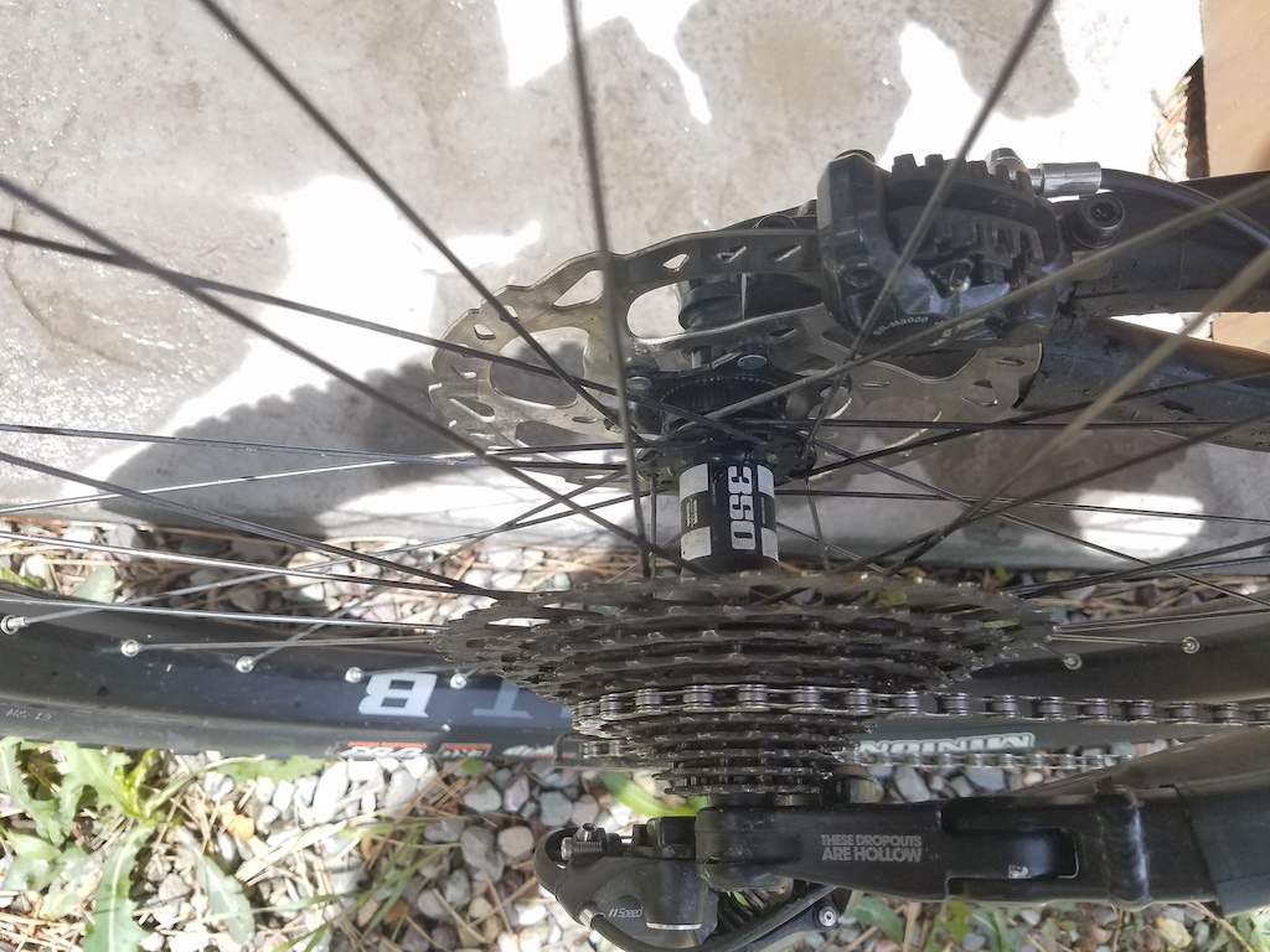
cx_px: 635
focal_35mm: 26
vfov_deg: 53.1
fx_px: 954
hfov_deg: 67.3
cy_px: 476
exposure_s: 1/536
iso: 50
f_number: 1.7
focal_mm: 4.2
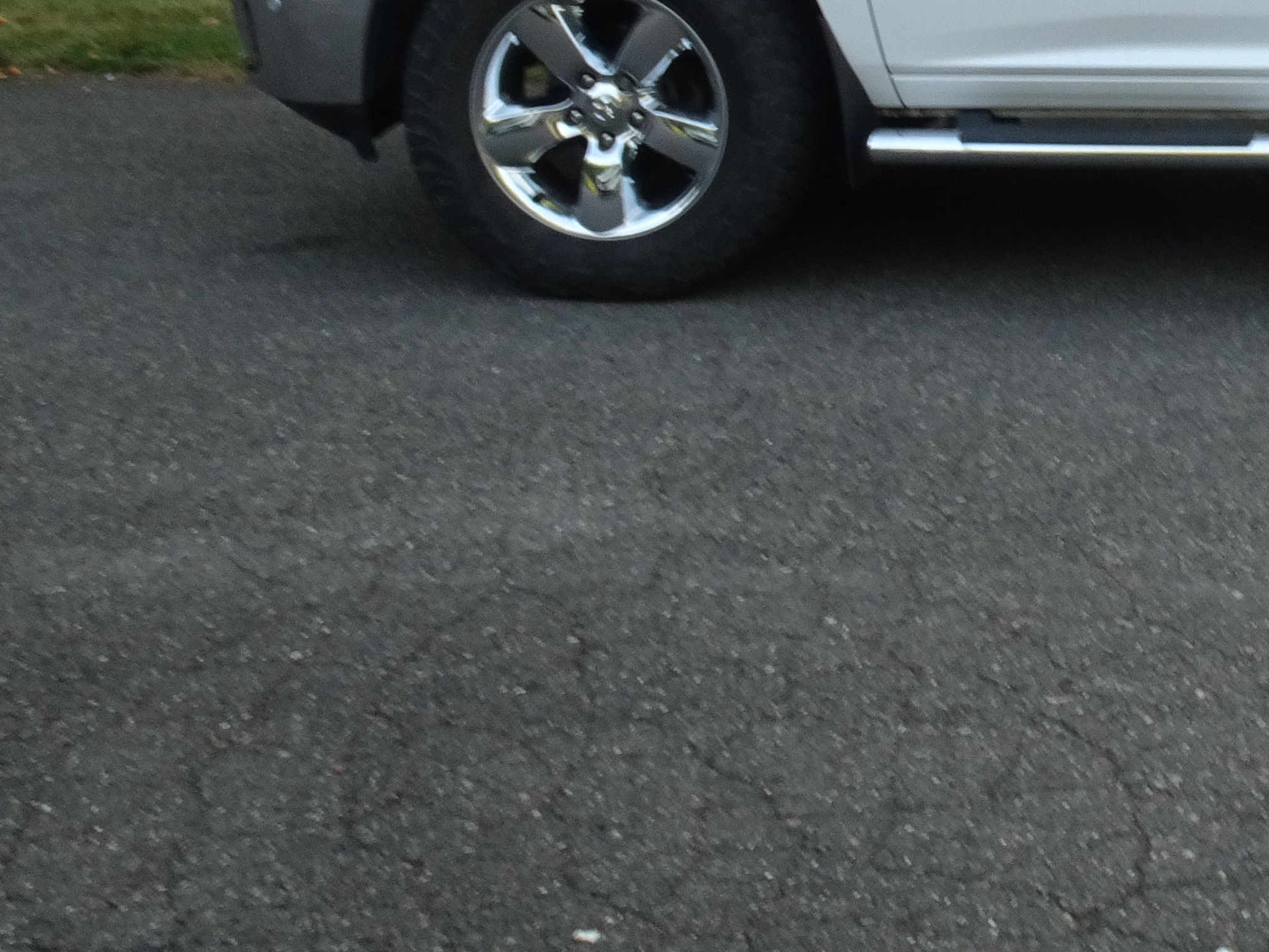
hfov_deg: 23.7
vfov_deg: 19.0
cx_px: 1533
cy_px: -33
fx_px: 2749
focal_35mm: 75
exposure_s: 1/40
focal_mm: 5.26
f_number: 4
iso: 125
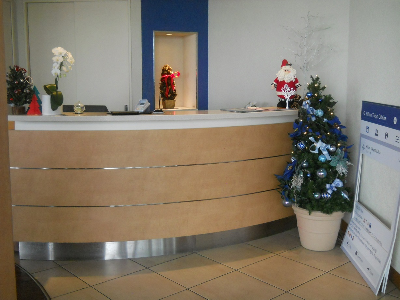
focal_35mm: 41
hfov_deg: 45.8
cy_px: 150
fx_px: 474
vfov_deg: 35.1
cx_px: 200
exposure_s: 1/200
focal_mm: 6.72
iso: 400
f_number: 3.1
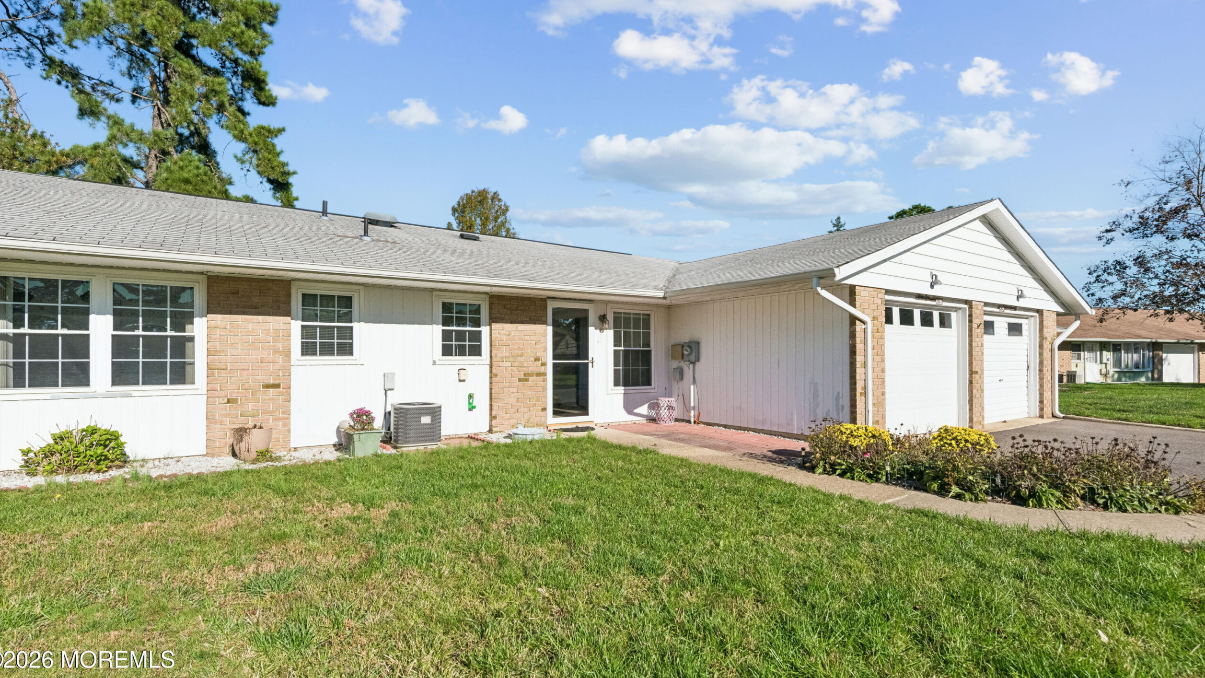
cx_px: 597
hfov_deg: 99.4
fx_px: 511
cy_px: 288
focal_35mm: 16
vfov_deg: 66.7
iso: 1250
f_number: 7.1
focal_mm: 15
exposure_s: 1/8000
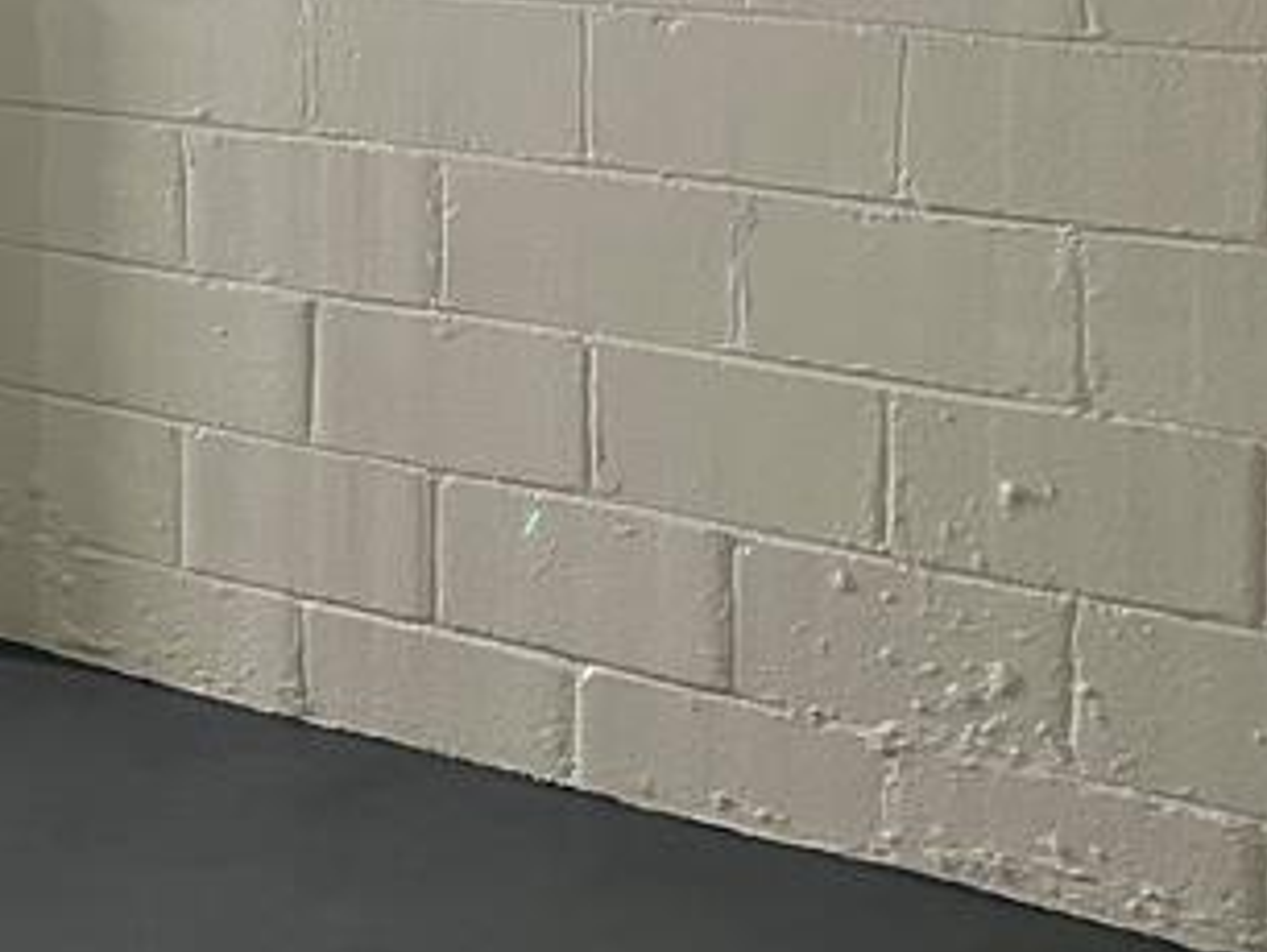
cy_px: -108
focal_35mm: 87
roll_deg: +0.5
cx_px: -402
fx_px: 3187
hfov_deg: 20.5
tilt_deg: -2.9
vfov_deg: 16.5
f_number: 1.6
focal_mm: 5.1
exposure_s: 1/60
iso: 200
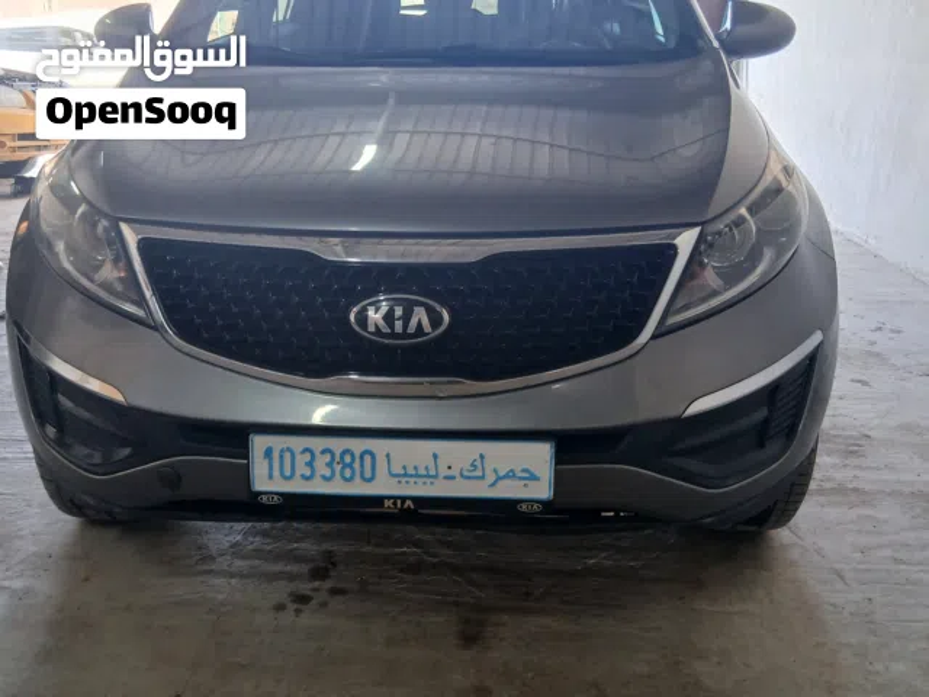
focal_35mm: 26
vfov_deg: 53.1
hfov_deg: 67.3
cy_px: 348
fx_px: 698
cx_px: 464
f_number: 1.8
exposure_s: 1/50.3
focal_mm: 3.98
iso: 100
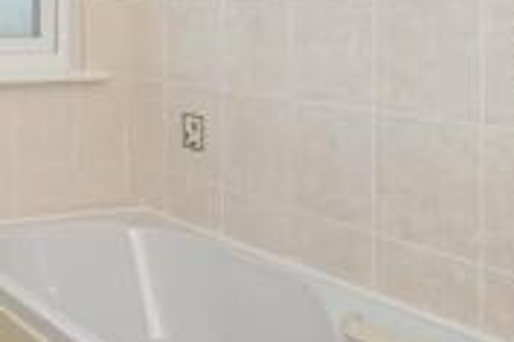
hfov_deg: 31.4
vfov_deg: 25.0
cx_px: -116
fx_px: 742
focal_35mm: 52
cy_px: 16
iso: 400
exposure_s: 1/160
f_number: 7.1
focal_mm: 14
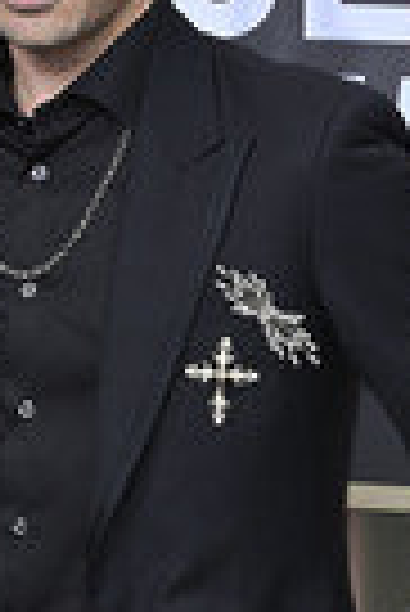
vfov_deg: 5.8
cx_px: -113
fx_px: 6015
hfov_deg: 3.9
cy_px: 554
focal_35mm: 353
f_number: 8
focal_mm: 120
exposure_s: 1/200
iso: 320
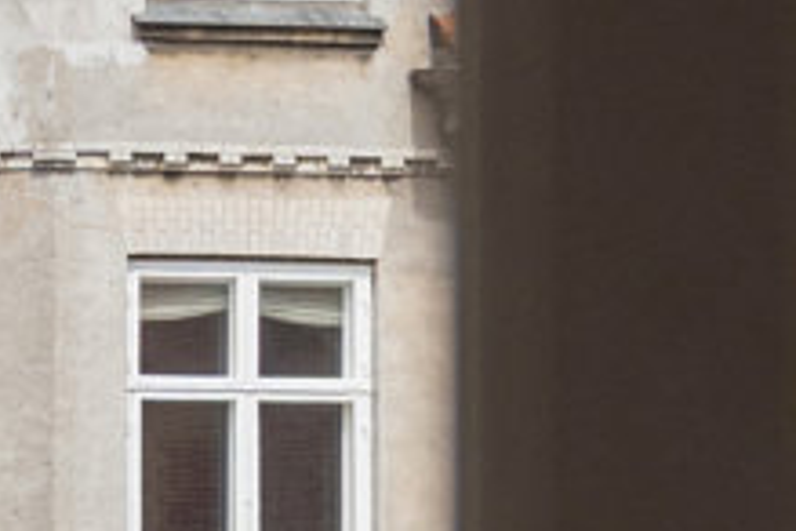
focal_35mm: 328
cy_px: 731
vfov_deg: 4.2
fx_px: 7242
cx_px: -552
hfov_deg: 6.2
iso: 200
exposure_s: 1/1000
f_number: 4
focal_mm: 43
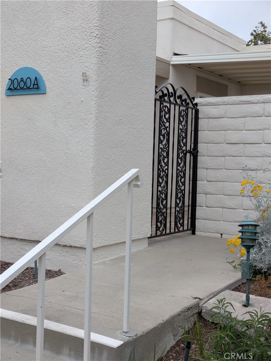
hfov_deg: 28.6
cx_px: 136
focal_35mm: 51
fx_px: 532
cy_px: 180
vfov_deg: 37.5
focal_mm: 5.43
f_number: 1.89
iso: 48
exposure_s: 1/2183
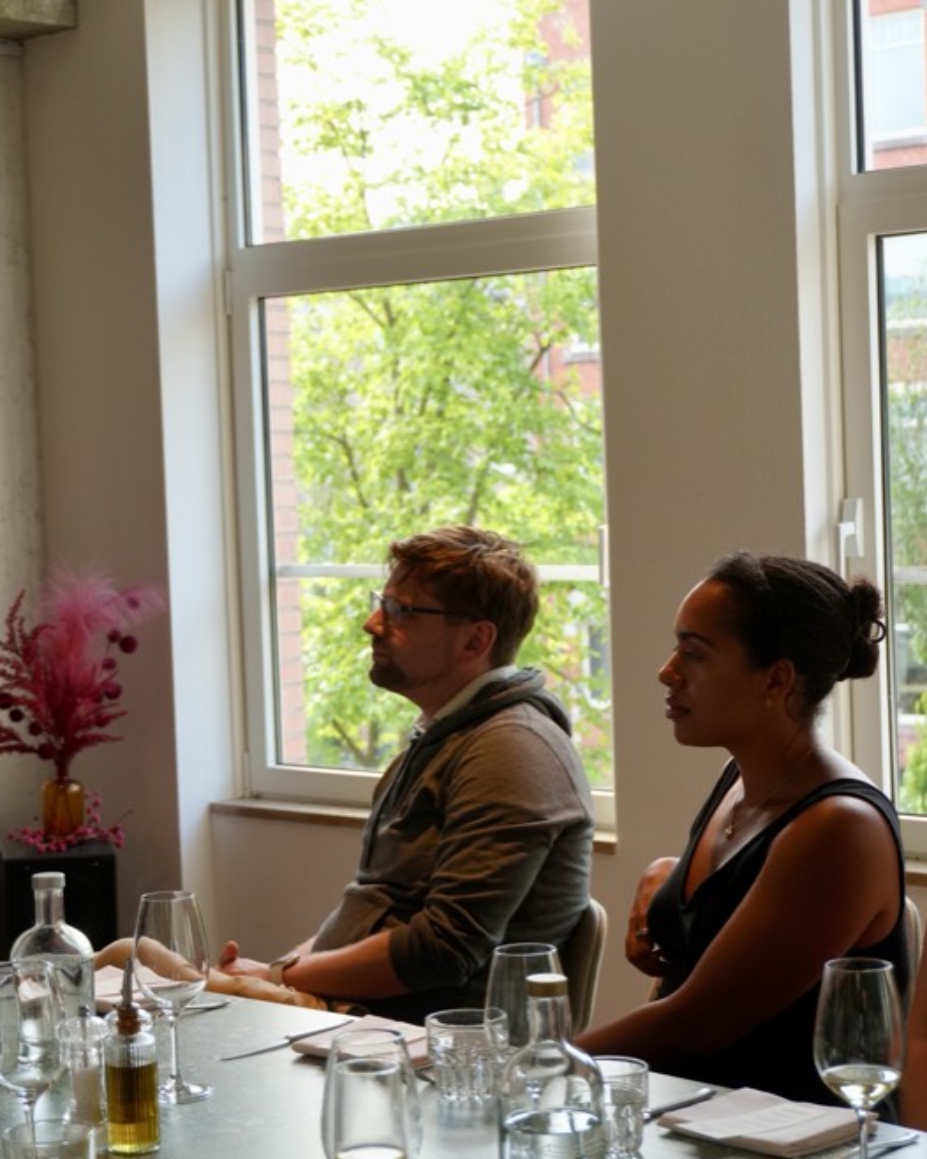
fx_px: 2524
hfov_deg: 20.8
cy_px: 574
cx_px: 459
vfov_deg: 25.9
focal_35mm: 74
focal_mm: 43
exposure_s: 1/160
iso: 640
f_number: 5.6
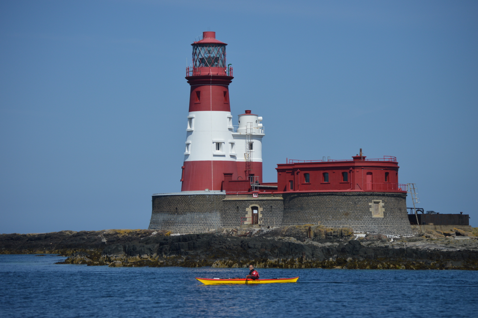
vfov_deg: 10.1
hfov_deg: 15.2
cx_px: 239
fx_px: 1791
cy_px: 159
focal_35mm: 135
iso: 200
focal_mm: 90
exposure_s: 1/3200
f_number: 4.8
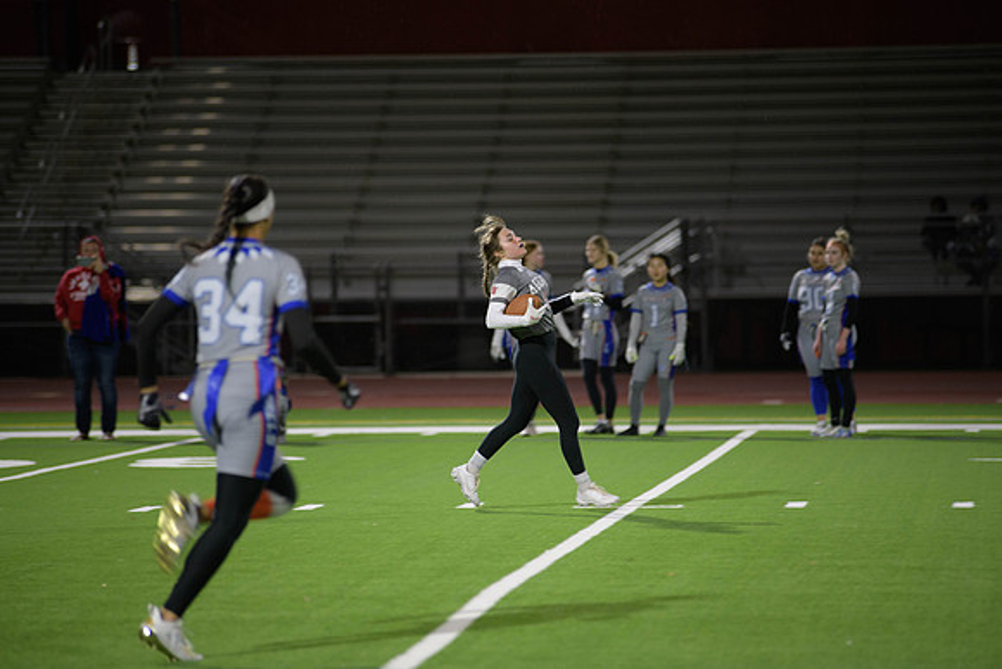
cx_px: 501
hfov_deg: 10.3
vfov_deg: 6.9
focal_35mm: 200
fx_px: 5568
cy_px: 334
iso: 1000
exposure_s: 1/200
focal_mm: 200
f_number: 2.8
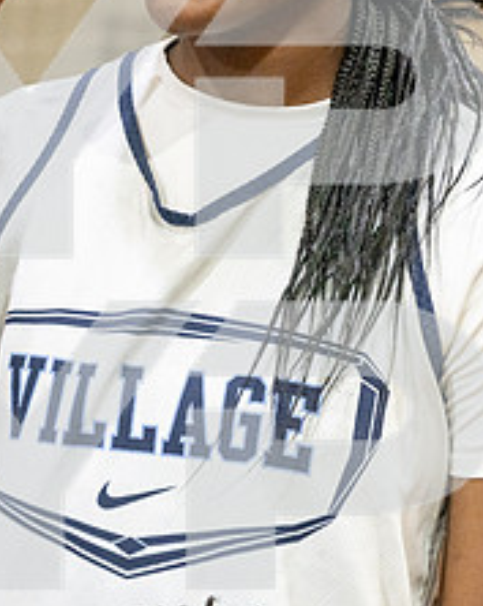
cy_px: 116
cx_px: 142
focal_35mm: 145
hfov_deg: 10.6
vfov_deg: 13.2
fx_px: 2596
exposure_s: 1/250
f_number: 4
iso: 2500
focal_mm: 59
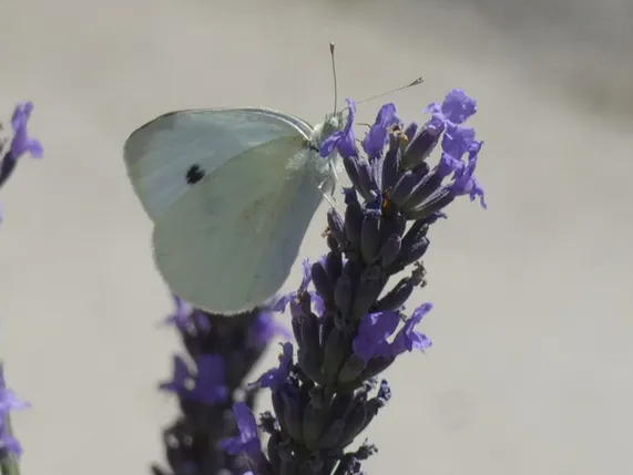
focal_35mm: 224
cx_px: 293
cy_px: 229
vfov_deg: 6.6
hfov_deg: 8.8
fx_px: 4099
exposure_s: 1/500
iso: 80
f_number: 5.5
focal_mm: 35.8
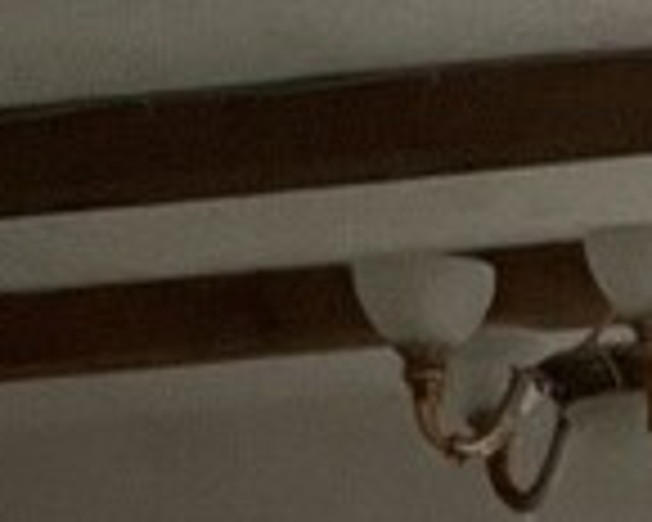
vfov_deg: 7.0
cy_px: 1332
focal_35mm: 207
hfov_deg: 8.9
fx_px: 3994
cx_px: 1192
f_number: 2.2
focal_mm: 2.71
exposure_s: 1/50
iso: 320
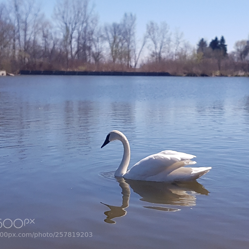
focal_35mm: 31
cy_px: 125
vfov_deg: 52.5
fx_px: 252
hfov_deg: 52.1
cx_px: 151
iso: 100
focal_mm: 4.2
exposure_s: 1/6000
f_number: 1.7
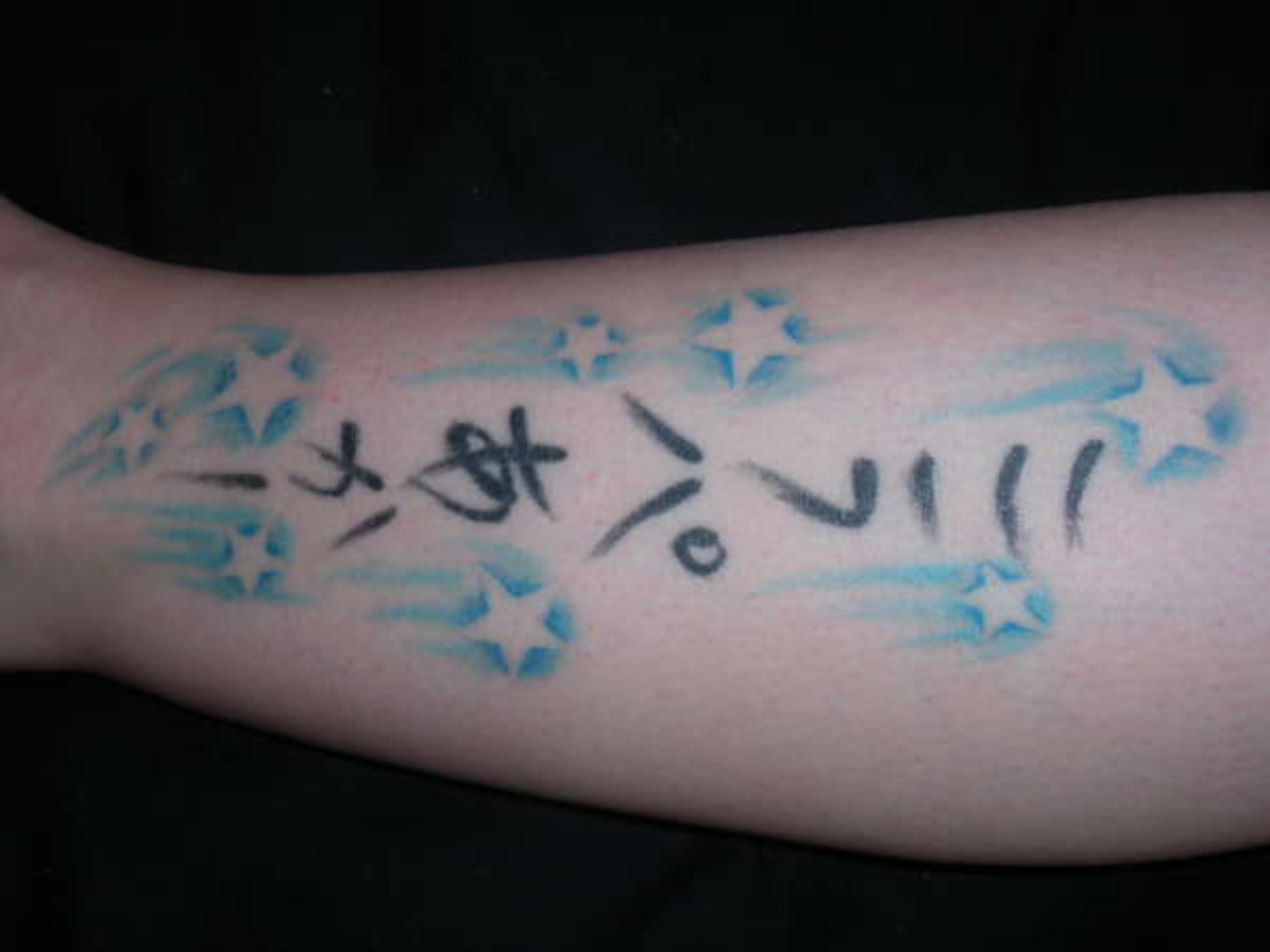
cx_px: 635
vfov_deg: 32.9
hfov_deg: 42.9
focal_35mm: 44
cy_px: 476
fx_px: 1614
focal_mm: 7.7
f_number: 4
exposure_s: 1/60
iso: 64
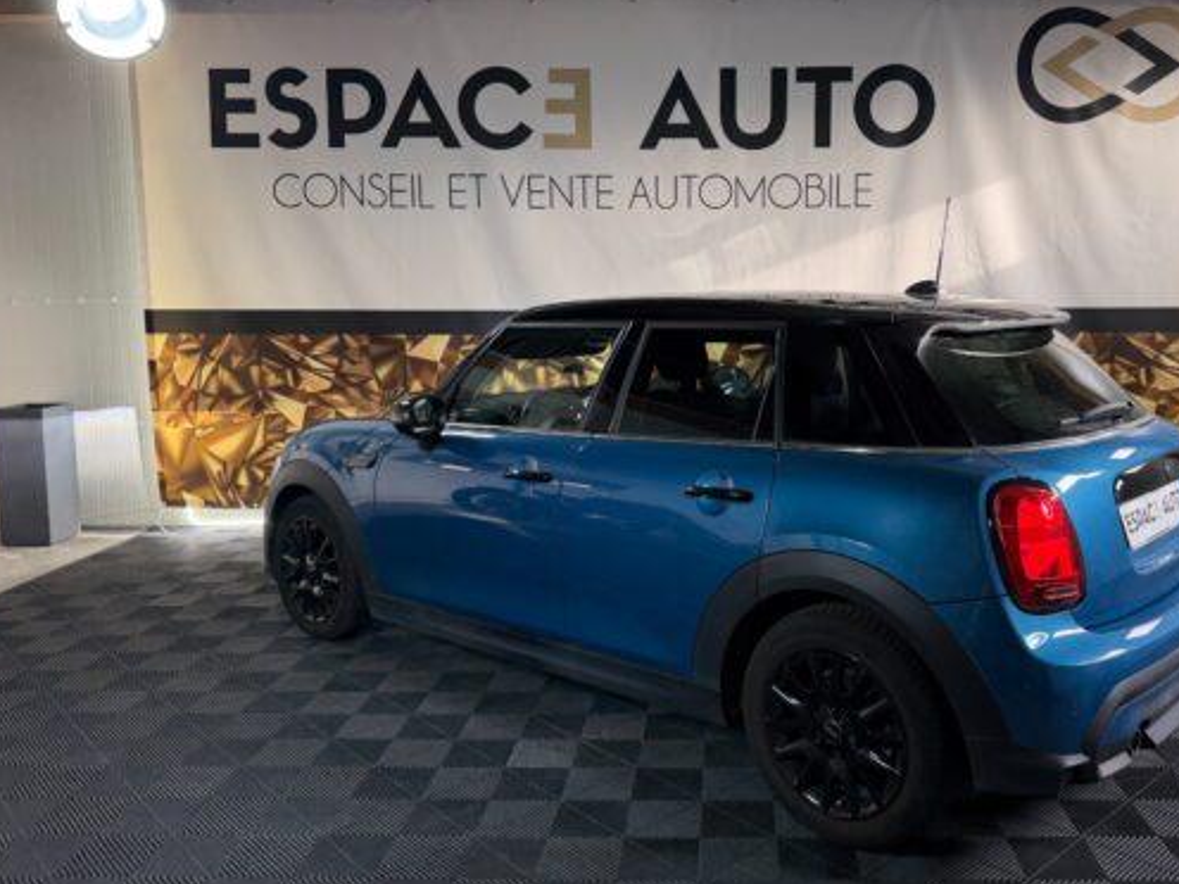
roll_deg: +0.4
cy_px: 386
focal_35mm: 30
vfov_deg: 46.7
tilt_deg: -5.6
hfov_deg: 59.4
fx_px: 1022
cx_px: 711
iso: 125
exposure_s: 1/100
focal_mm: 6.76
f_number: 1.78
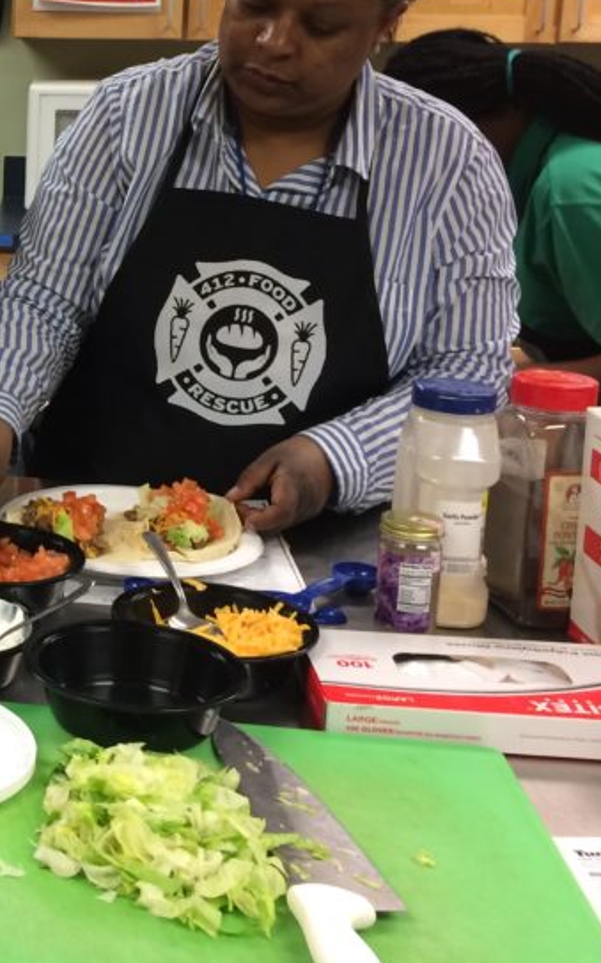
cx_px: -202
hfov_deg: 20.3
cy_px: 293
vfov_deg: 34.7
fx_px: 1521
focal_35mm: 58
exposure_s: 1/30
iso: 80
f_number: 2.2
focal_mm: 4.15
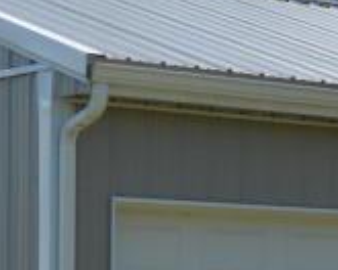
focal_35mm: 177
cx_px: 276
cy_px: 241
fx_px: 1771
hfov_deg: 10.9
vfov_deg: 8.7
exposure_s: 1/320
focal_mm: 18
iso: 100
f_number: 9
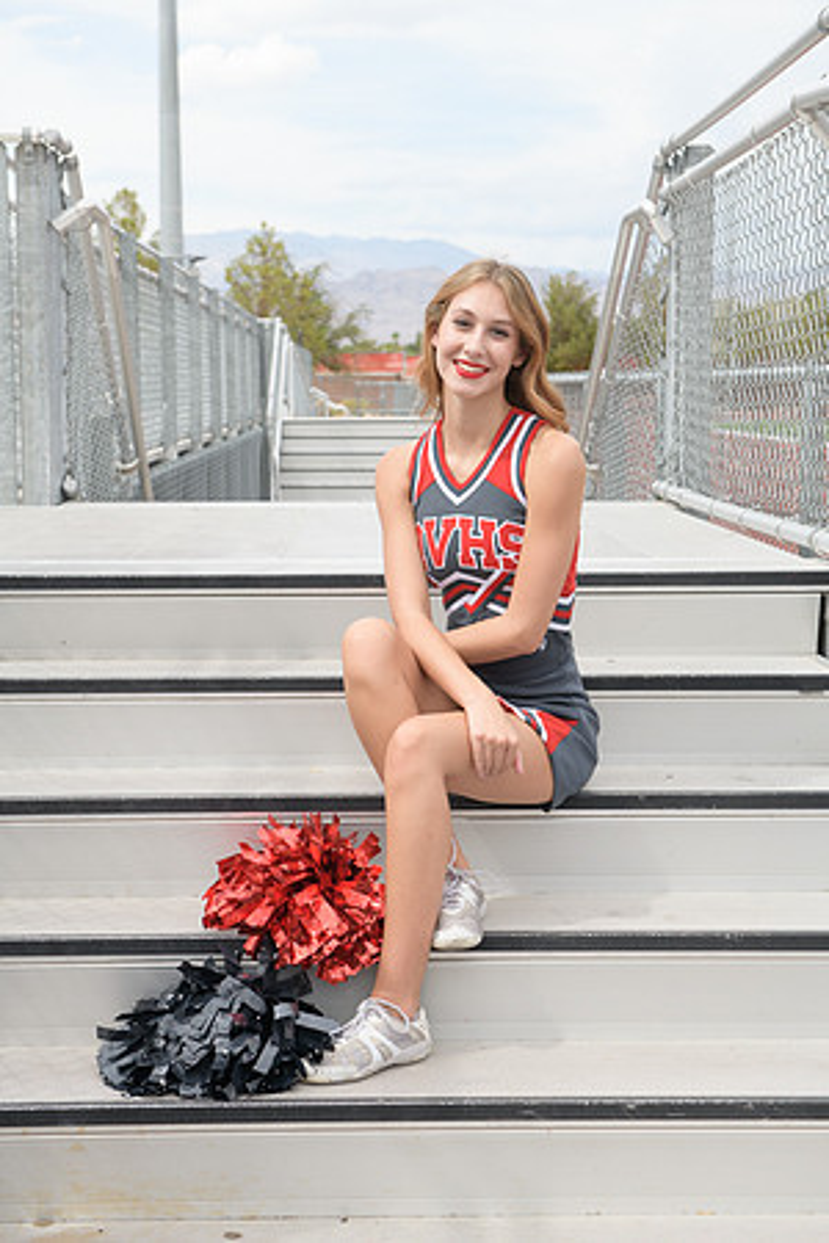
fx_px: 2141
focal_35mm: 62
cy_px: 622
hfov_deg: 21.9
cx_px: 414
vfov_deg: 32.4
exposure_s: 1/1250
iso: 800
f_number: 5.6
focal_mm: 62
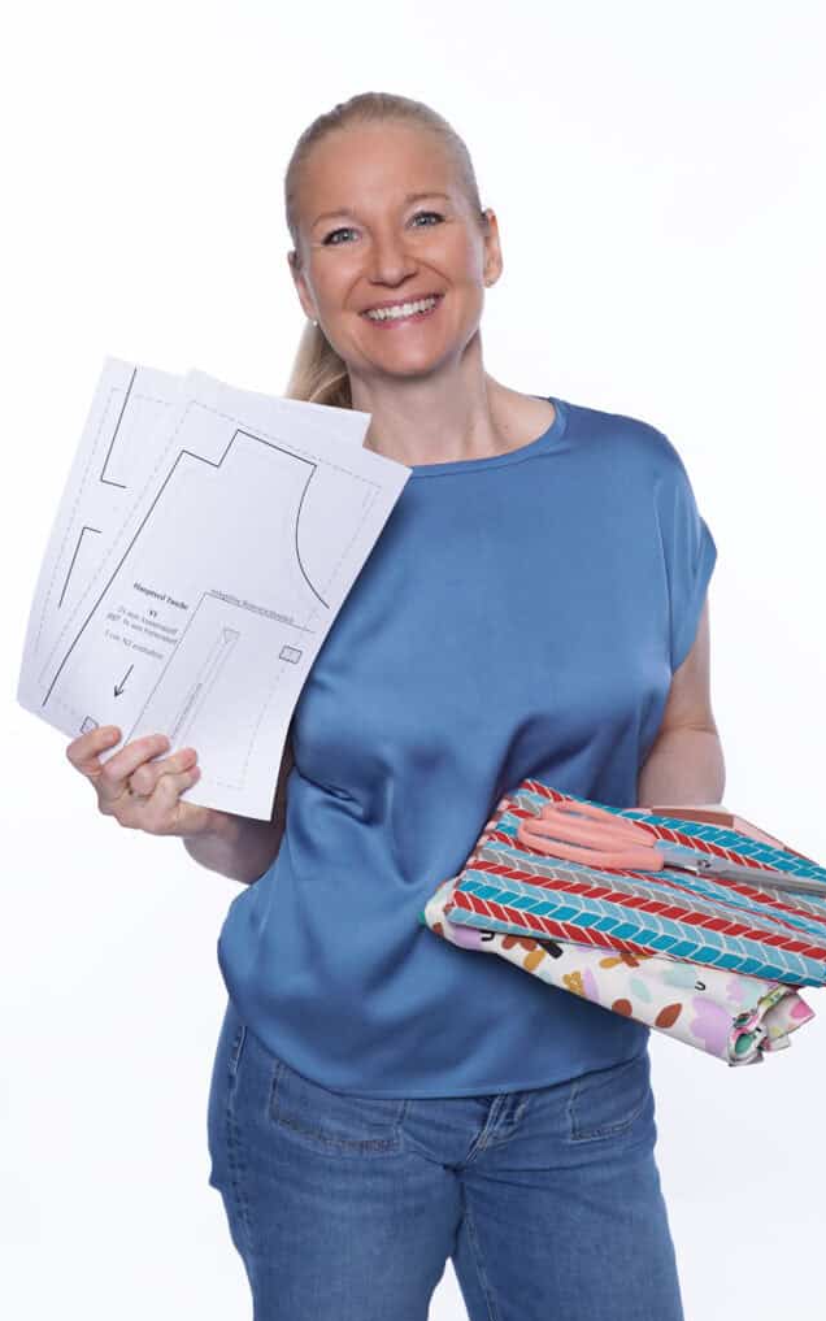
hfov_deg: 32.8
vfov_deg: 50.4
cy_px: 662
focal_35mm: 39
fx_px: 1404
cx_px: 432
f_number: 7.1
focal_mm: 38
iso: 160
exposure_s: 1/160
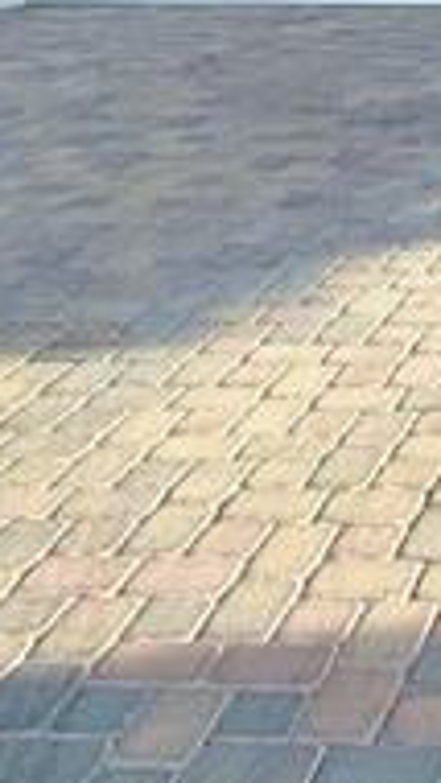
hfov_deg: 13.2
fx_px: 1703
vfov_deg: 21.8
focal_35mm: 82
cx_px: 816
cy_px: -375
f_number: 2.2
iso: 50
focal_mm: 2.22
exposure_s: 1/955
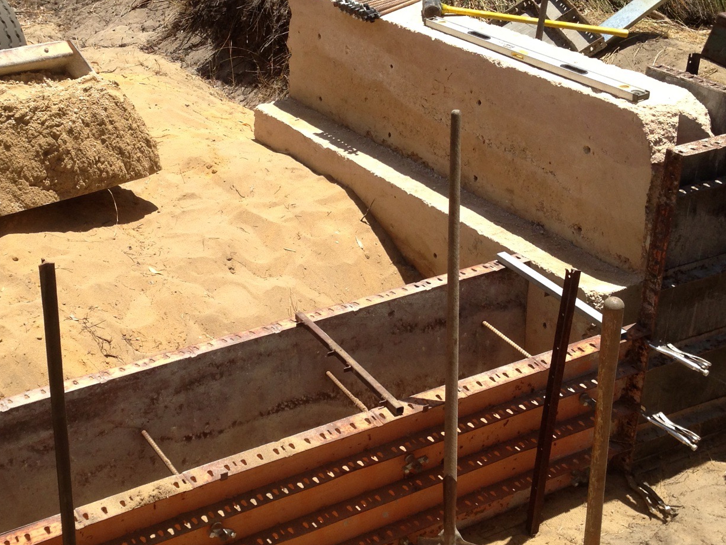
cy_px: 249
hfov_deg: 34.8
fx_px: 1154
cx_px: 275
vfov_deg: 26.6
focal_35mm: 55
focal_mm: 4.12
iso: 64
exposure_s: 1/1550
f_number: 2.4
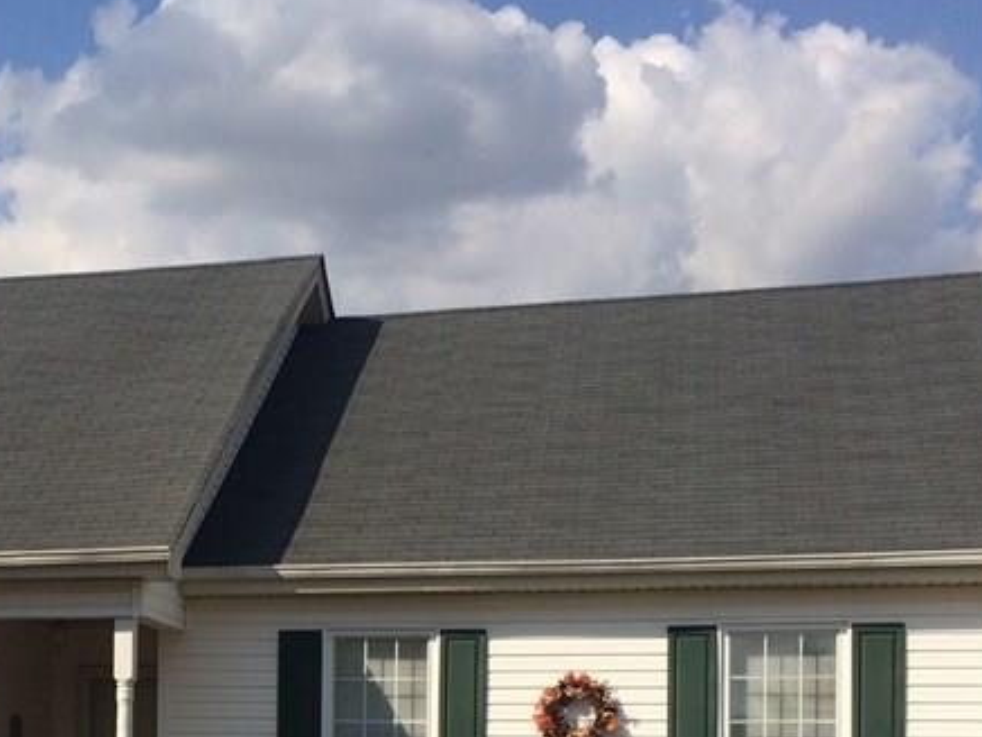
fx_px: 1930
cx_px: 79
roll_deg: -0.7
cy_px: 755
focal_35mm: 68
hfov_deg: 27.4
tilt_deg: -0.6
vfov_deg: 20.8
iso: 32
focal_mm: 4.15
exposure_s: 1/3425
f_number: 2.2
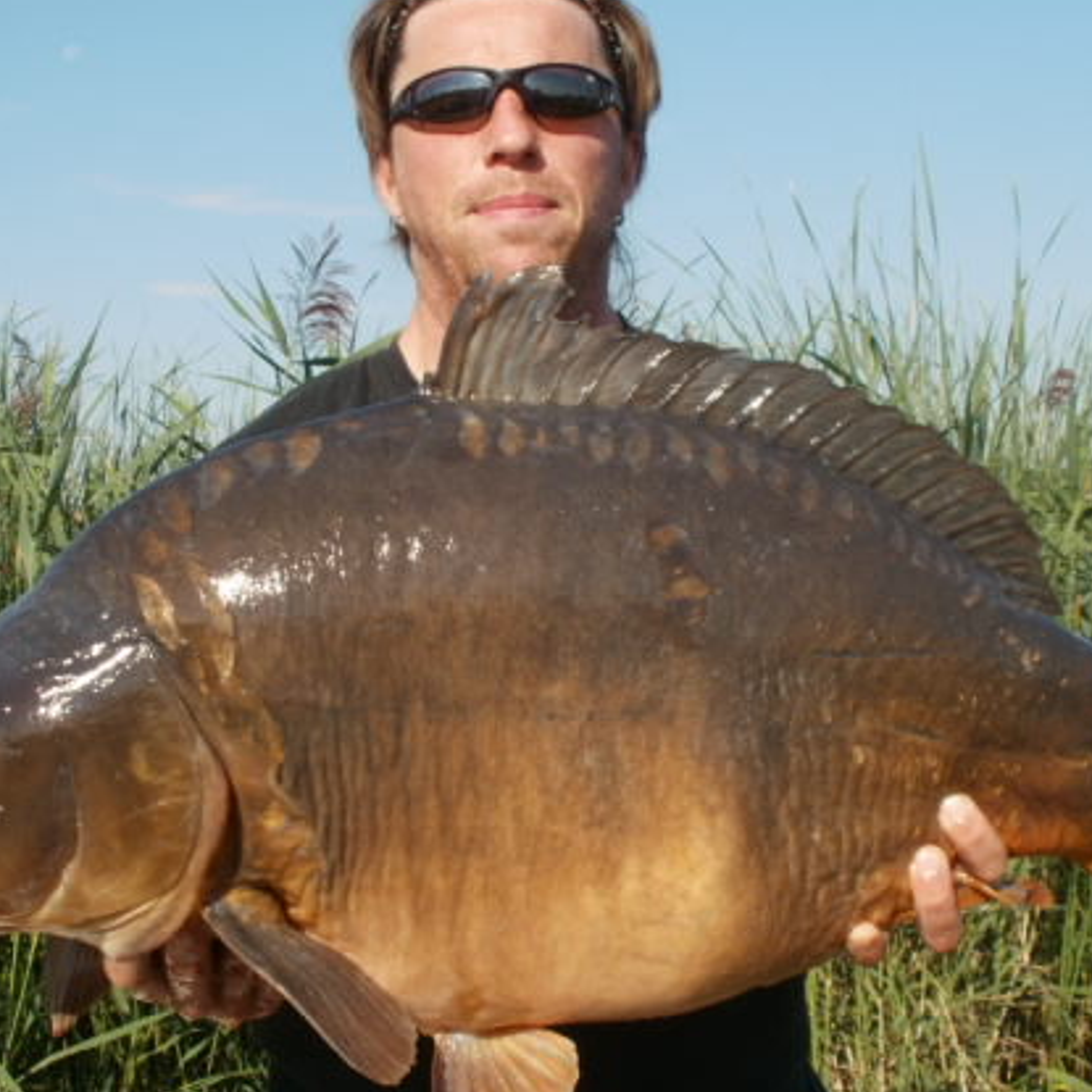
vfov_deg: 28.6
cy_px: 574
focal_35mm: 60
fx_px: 2141
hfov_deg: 28.6
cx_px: 579
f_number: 6.3
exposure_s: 1/320
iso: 100
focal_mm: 7.7
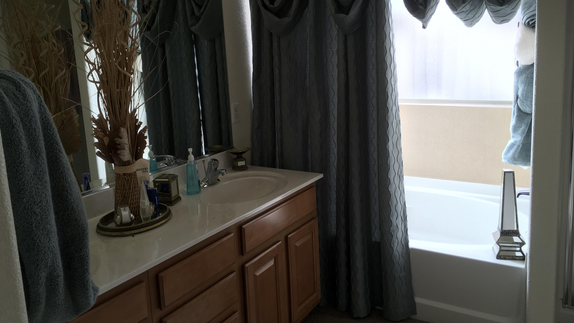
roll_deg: +3.5
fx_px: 487
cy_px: 137
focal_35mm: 32
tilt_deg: -8.8
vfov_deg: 36.6
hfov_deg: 61.0
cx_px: 286
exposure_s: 1/40
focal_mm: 4.15
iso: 25
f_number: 2.2
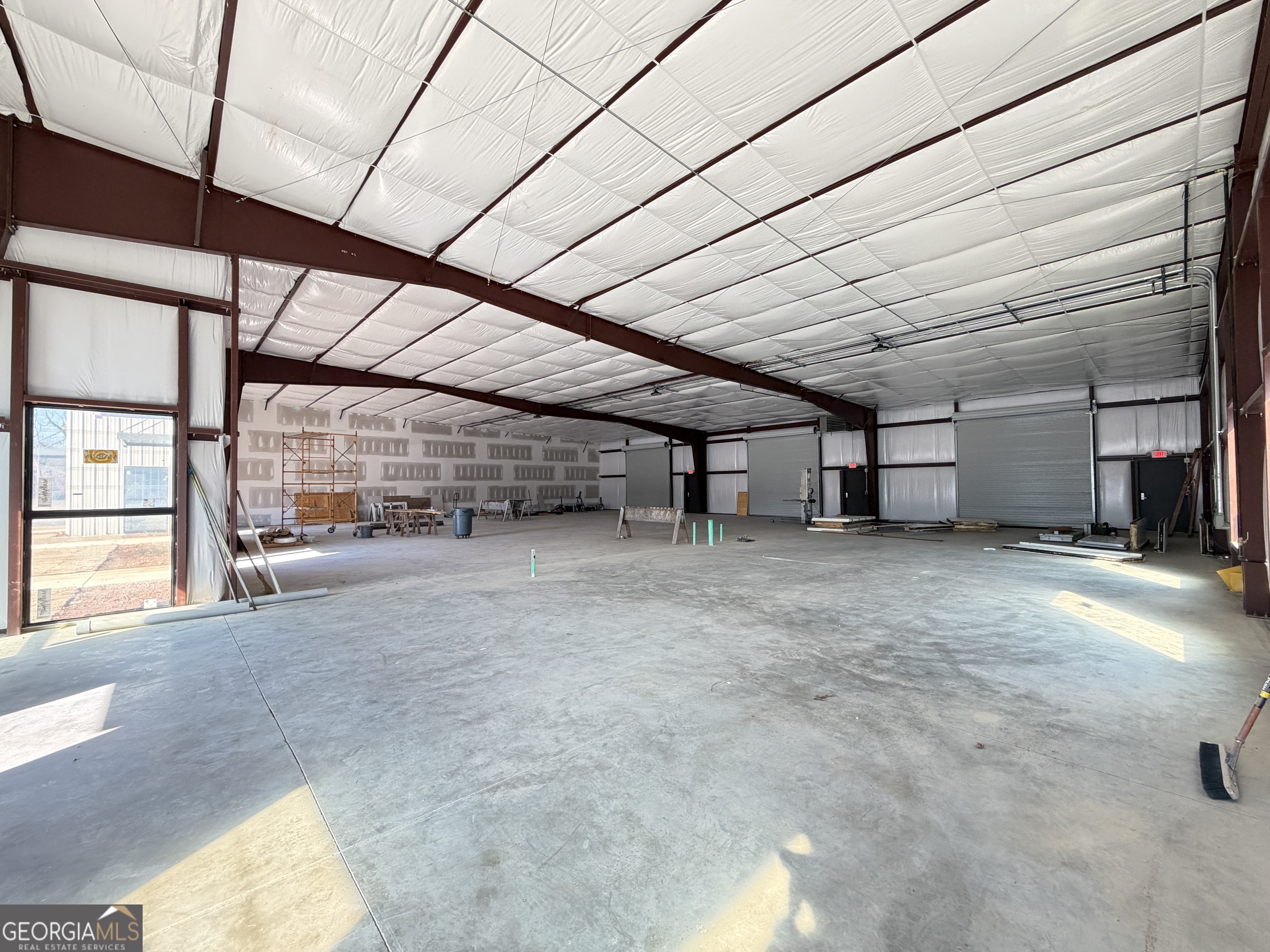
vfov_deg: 85.7
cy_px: 476
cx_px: 635
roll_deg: +0.7
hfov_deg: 102.1
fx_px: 514
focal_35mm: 14
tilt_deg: +1.1
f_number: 2.2
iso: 200
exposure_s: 1/121
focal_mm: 2.22
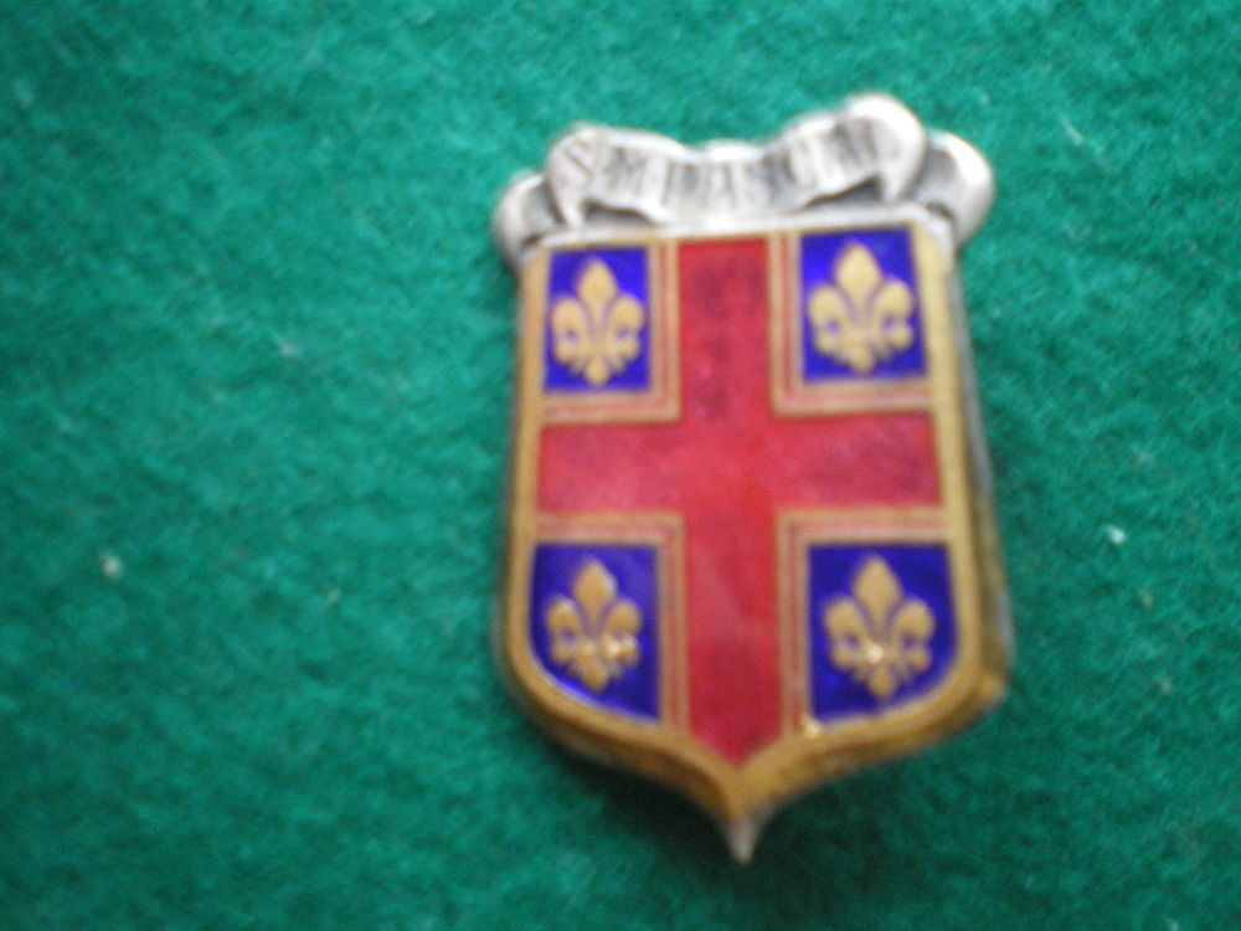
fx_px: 1362
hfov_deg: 49.0
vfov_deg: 37.7
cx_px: 620
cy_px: 466
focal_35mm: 38
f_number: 3.1
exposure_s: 1/8
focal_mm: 6.3
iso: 400
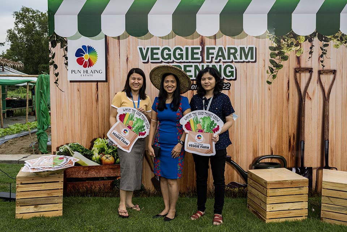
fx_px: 280
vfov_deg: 45.0
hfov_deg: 63.7
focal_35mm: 29
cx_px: 174
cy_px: 116
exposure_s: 1/320
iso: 560
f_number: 7.1
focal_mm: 29
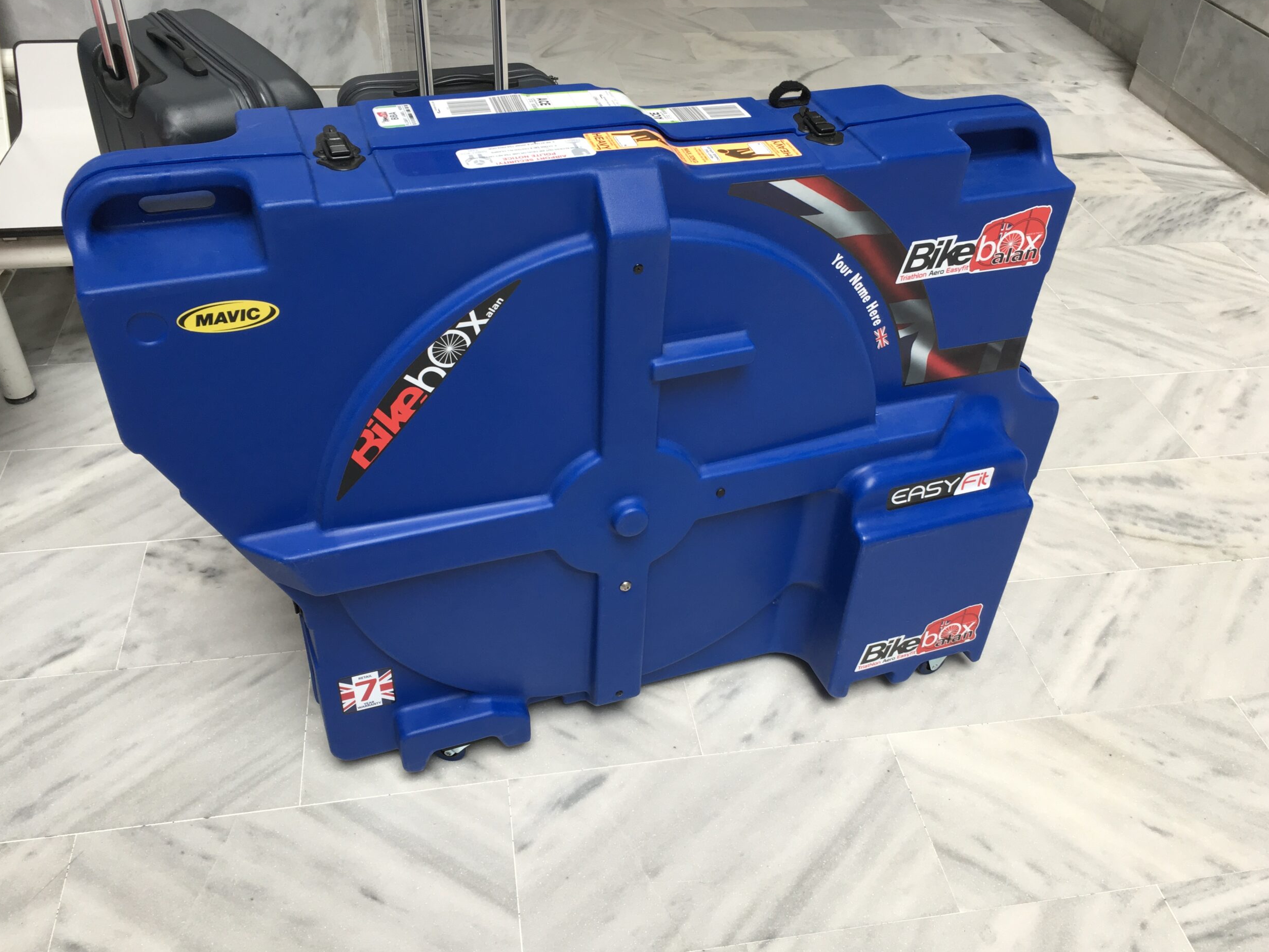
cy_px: 469
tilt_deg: -40.2
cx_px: 653
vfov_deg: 46.8
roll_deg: -2.4
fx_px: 1100
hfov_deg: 60.0
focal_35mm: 30
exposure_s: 1/100
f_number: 2.2
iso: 40
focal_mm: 4.15
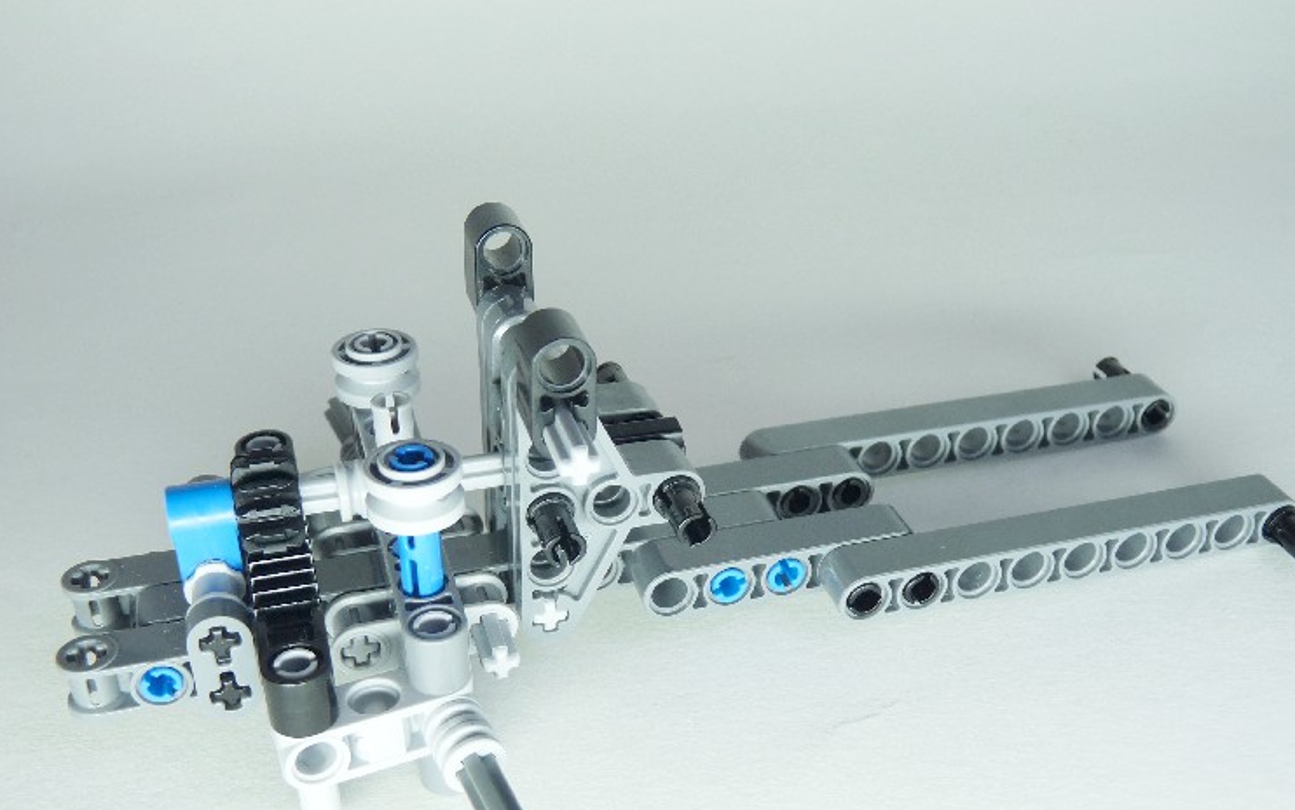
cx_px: 660
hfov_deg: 49.3
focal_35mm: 40
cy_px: 515
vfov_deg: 31.8
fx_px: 1412
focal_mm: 6.2
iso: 100
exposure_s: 1/30
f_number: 3
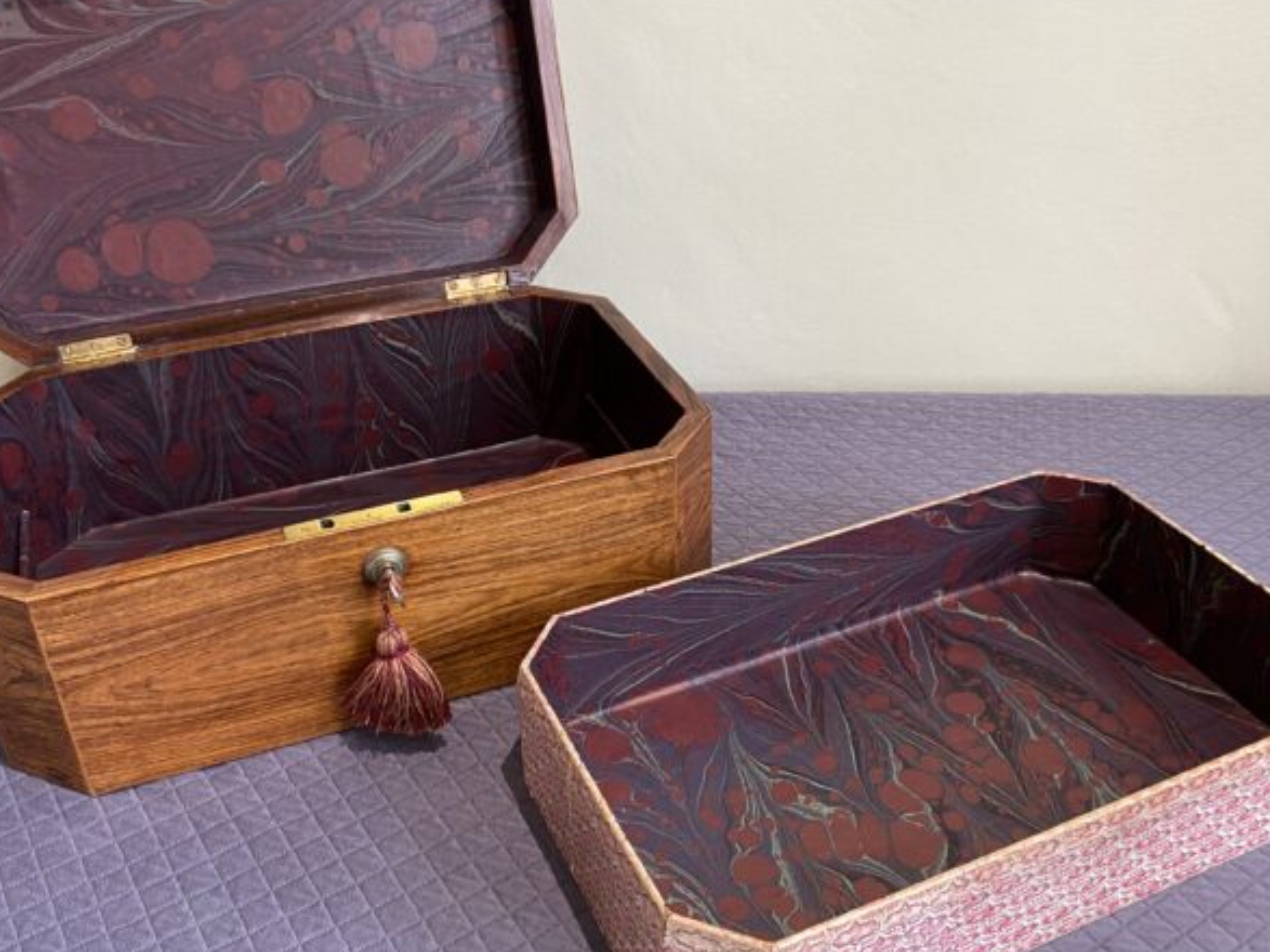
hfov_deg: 54.0
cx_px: 630
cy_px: 489
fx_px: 1247
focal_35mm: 34
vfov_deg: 41.8
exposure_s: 1/50
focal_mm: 4.25
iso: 200
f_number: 1.8
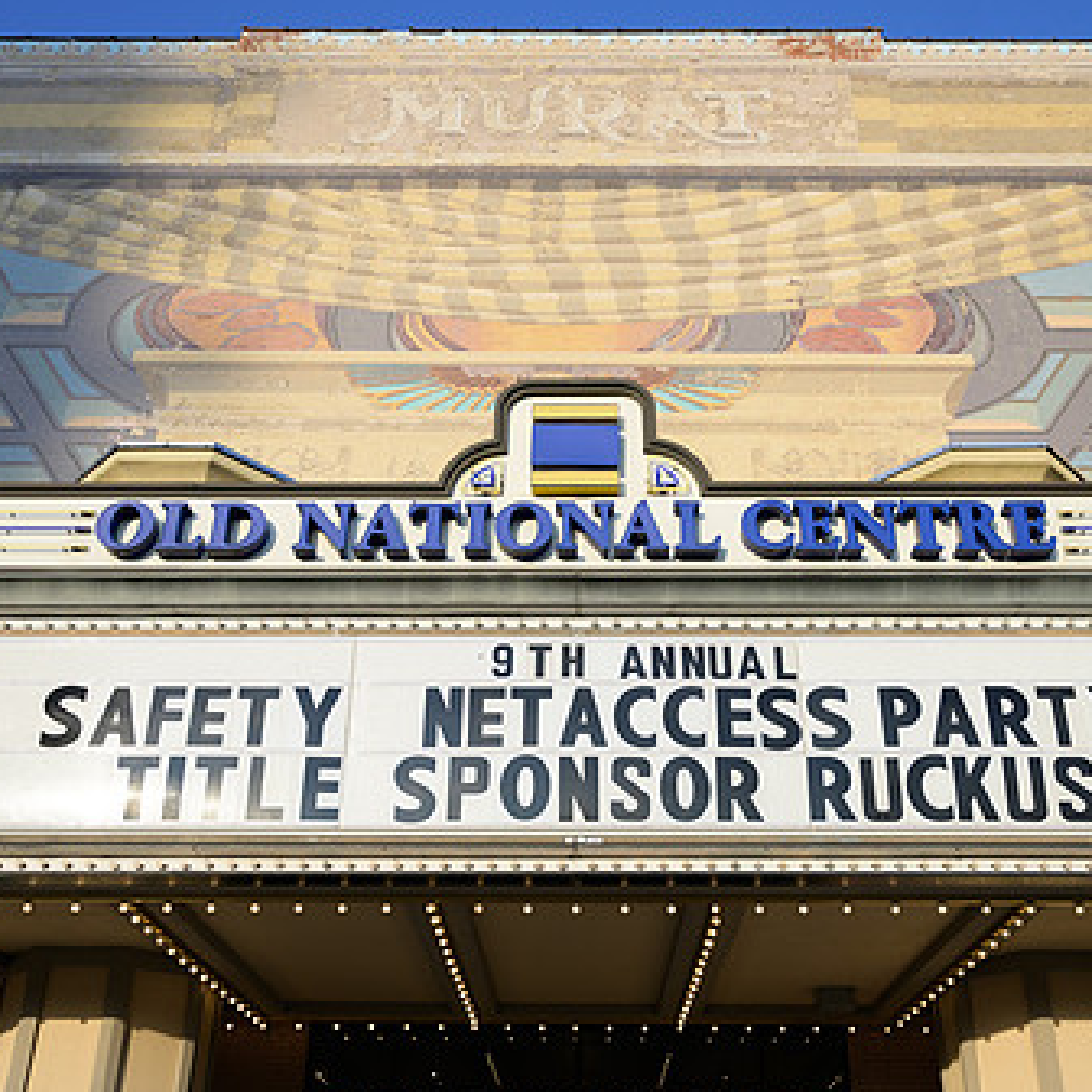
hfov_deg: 46.0
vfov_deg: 46.0
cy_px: 613
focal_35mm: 36
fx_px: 1285
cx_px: 585
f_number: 2.8
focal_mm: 24
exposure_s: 1/1250
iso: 125
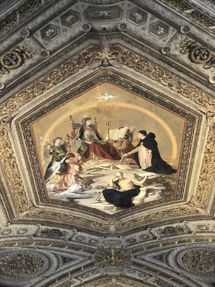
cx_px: 108
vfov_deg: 36.8
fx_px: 431
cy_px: 144
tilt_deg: +41.1
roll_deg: +0.8
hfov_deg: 28.0
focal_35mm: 52
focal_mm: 6
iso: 125
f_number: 2.4
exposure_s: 1/30
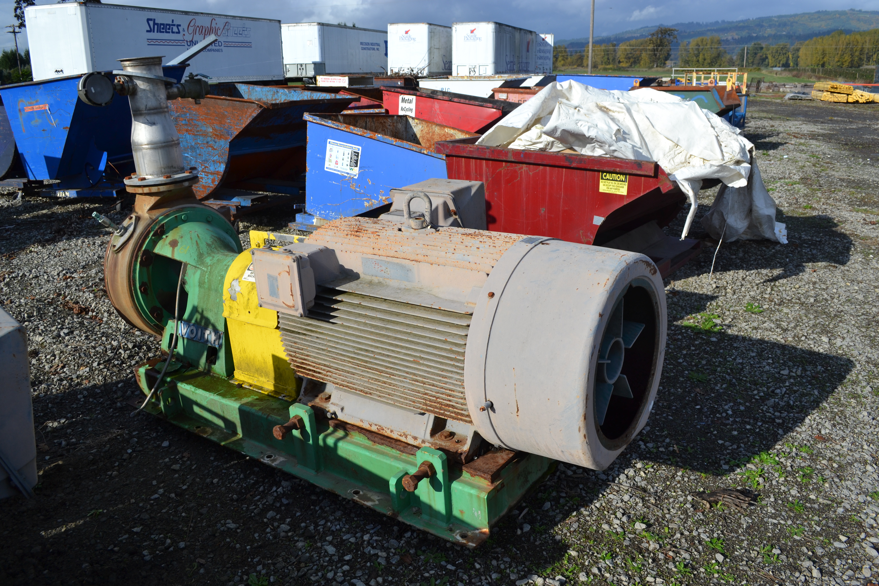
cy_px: 293
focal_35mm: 27
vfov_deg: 47.9
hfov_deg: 67.4
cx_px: 440
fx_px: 659
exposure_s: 1/320
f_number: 9
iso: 100
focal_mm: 18
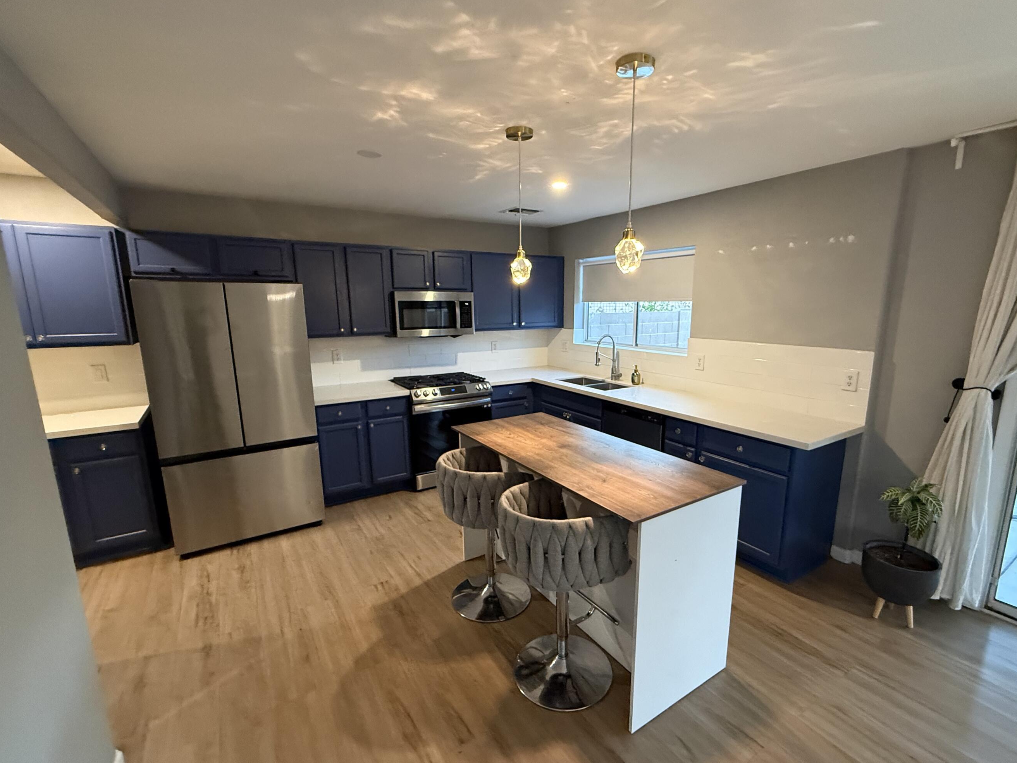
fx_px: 470
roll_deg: -0.6
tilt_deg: -10.9
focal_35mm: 16
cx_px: 536
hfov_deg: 94.4
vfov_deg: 78.1
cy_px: 395
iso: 640
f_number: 2.2
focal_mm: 2.22
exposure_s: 1/60
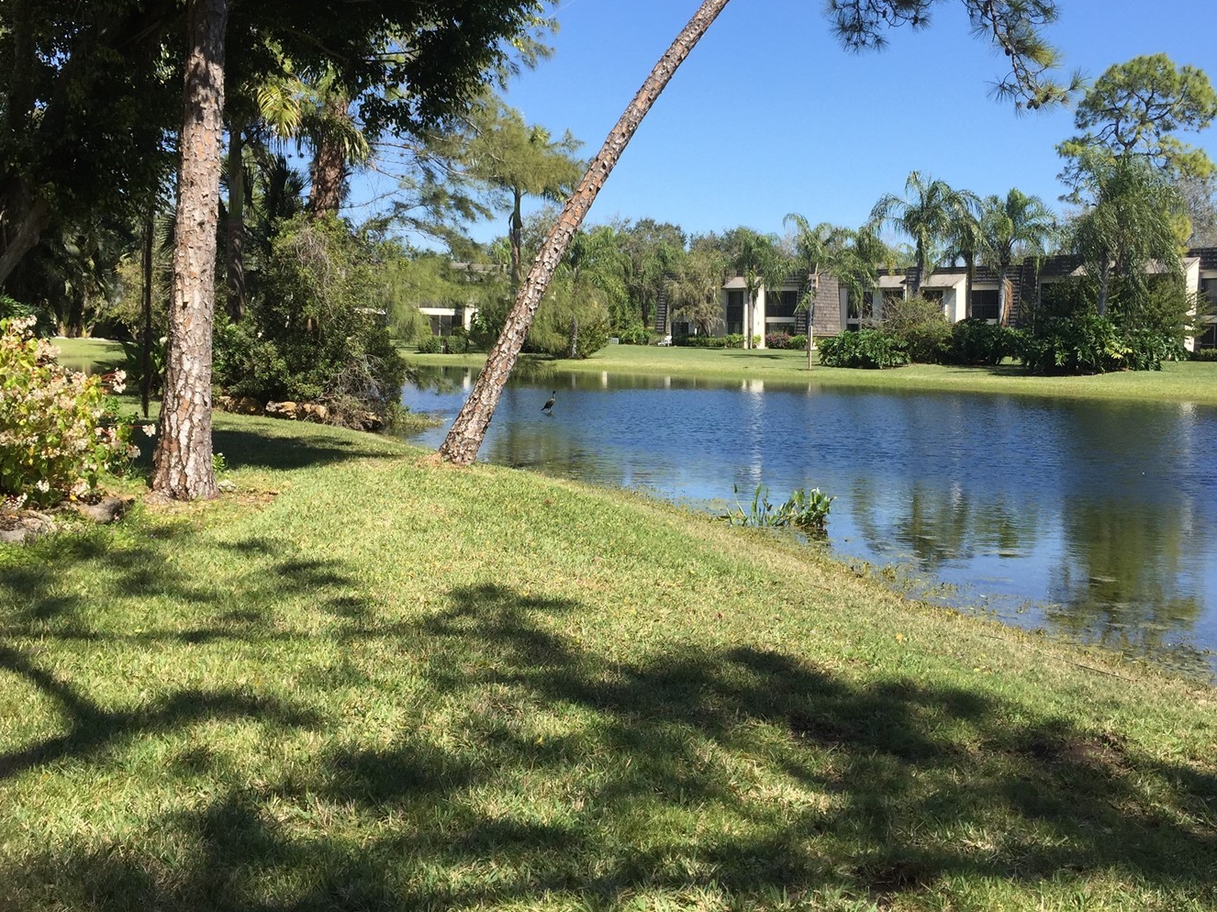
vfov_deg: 40.6
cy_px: 382
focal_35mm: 35
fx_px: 1230
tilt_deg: -1.4
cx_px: 686
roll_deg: -1.2
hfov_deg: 52.5
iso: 32
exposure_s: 1/1522
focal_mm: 4.15
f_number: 2.2
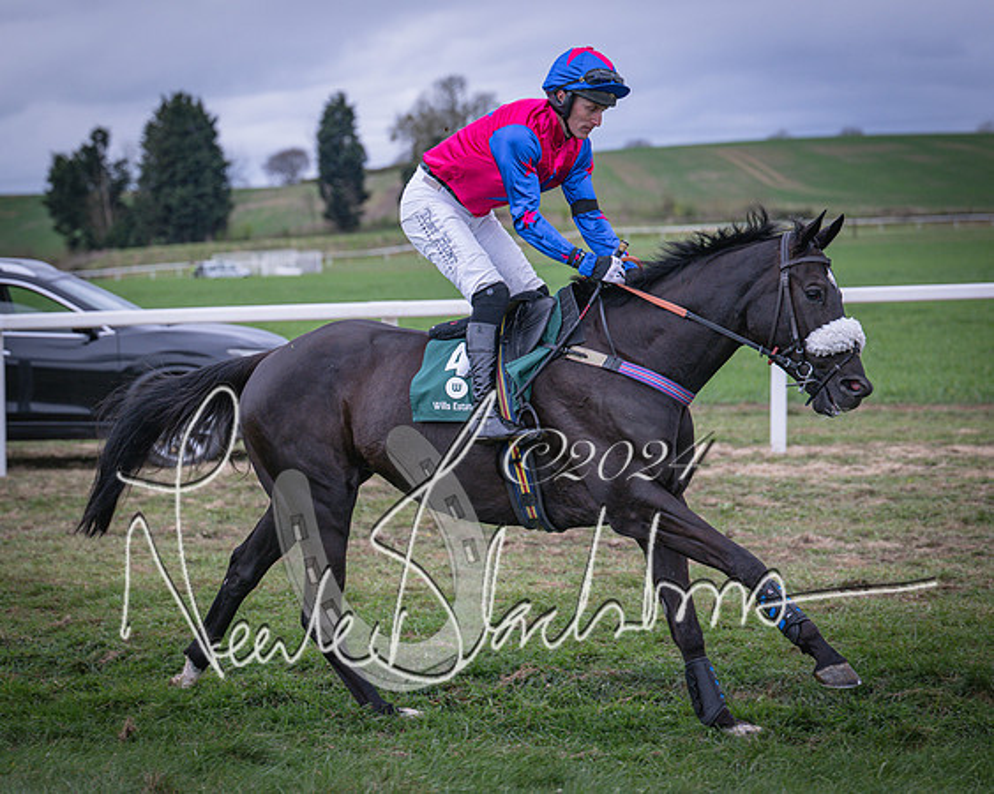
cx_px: 454
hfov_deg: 17.1
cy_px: 420
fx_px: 3307
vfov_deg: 13.7
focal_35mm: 112
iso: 400
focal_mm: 81
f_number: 3.2
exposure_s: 1/1600
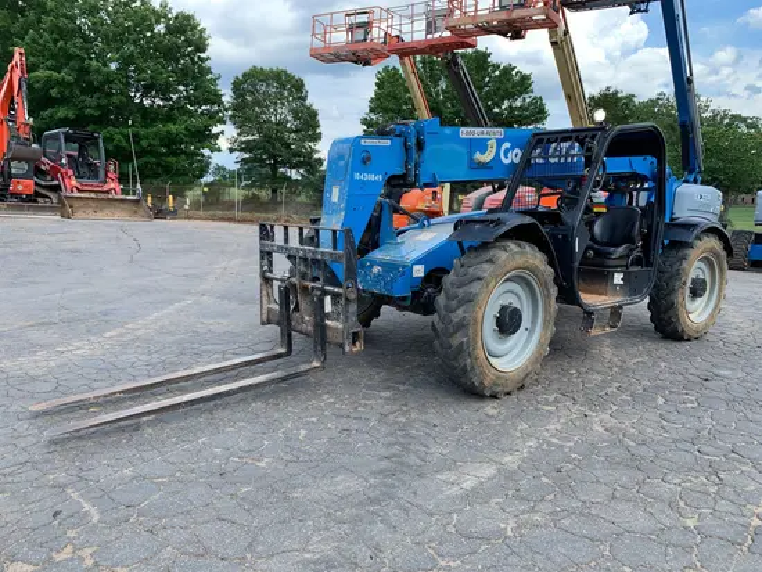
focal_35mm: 26
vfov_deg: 53.1
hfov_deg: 67.3
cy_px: 286
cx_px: 381
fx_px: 573
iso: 25
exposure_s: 1/552
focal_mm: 4.25
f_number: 1.8
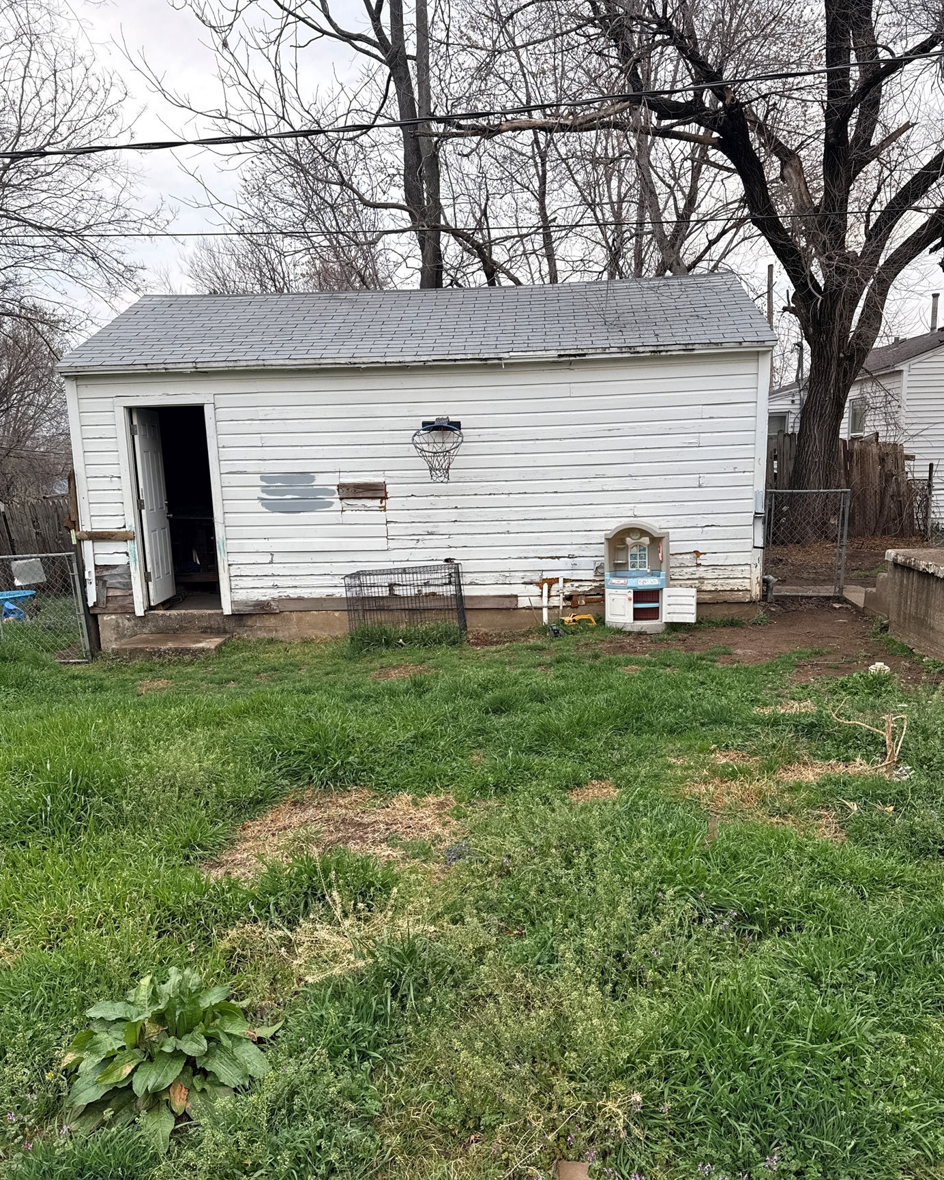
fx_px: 908
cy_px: 628
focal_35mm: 26
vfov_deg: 66.0
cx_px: 486
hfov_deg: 54.9
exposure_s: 1/121
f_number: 1.78
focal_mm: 6.76
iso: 80
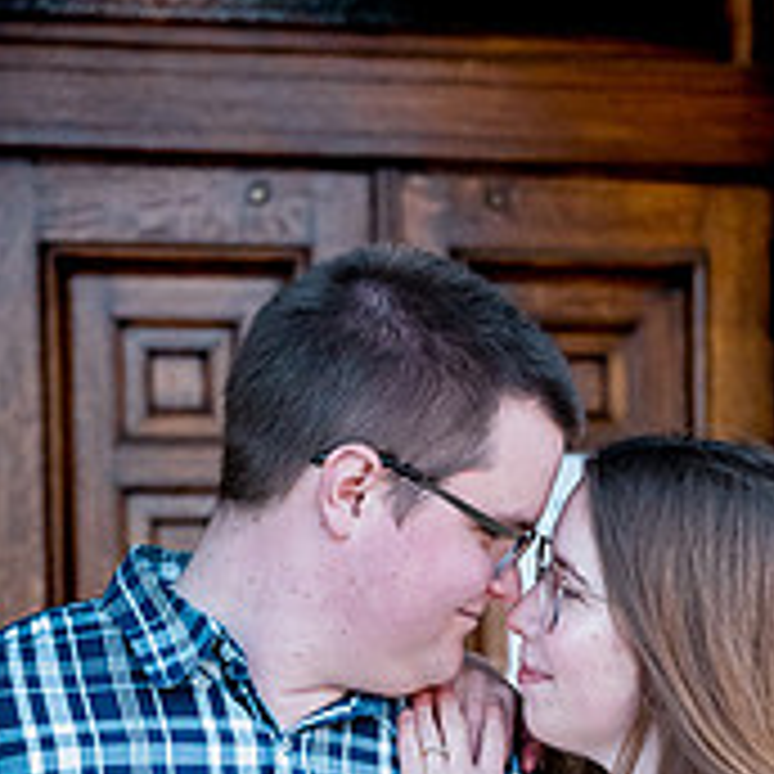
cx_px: 454
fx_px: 2808
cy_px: 927
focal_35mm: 111
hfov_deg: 15.7
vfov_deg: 15.2
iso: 6400
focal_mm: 50
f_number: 3.5
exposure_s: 1/8000
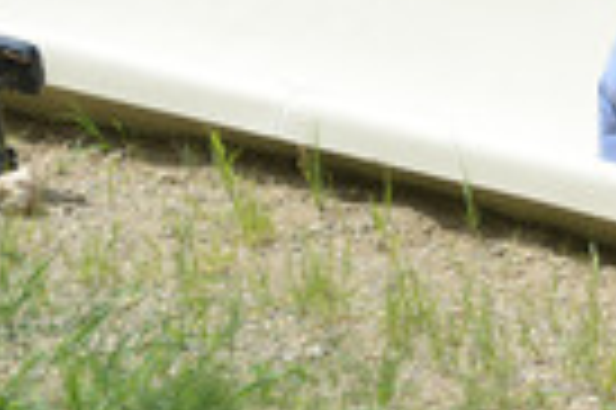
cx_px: 881
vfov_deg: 2.4
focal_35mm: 570
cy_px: 205
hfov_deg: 3.6
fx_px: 9742
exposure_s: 1/1250
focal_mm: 195
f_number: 6.3
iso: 360
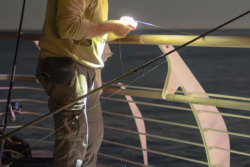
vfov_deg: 10.9
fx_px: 875
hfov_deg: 16.2
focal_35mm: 126
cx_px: 186
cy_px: 60
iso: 12800
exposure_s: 1/30
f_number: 1.8
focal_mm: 35
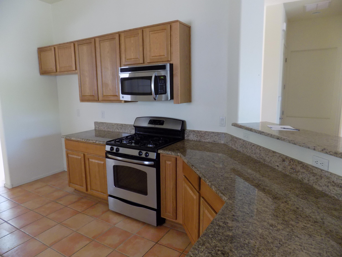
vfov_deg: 58.9
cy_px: 128
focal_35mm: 23
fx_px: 227
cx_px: 171
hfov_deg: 73.9
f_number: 3.1
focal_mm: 4
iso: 250
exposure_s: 1/30
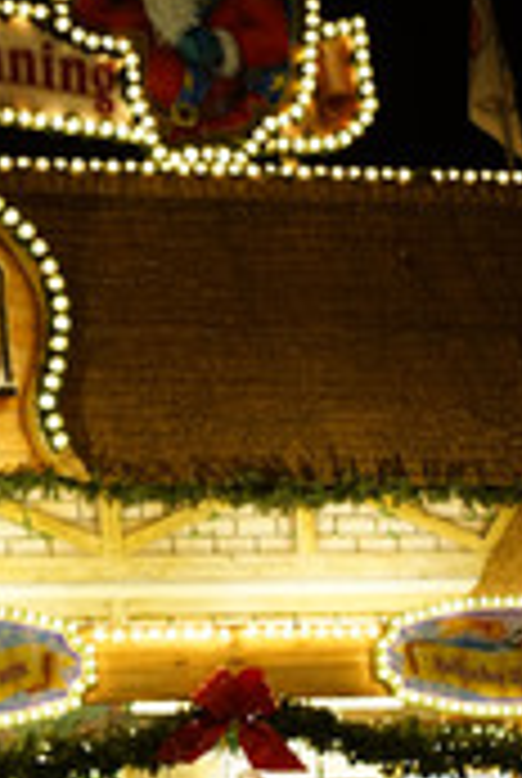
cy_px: 459
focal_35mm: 130
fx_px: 2816
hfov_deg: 10.1
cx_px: -394
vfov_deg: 15.7
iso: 1600
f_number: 3.2
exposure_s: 1/160
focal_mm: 50
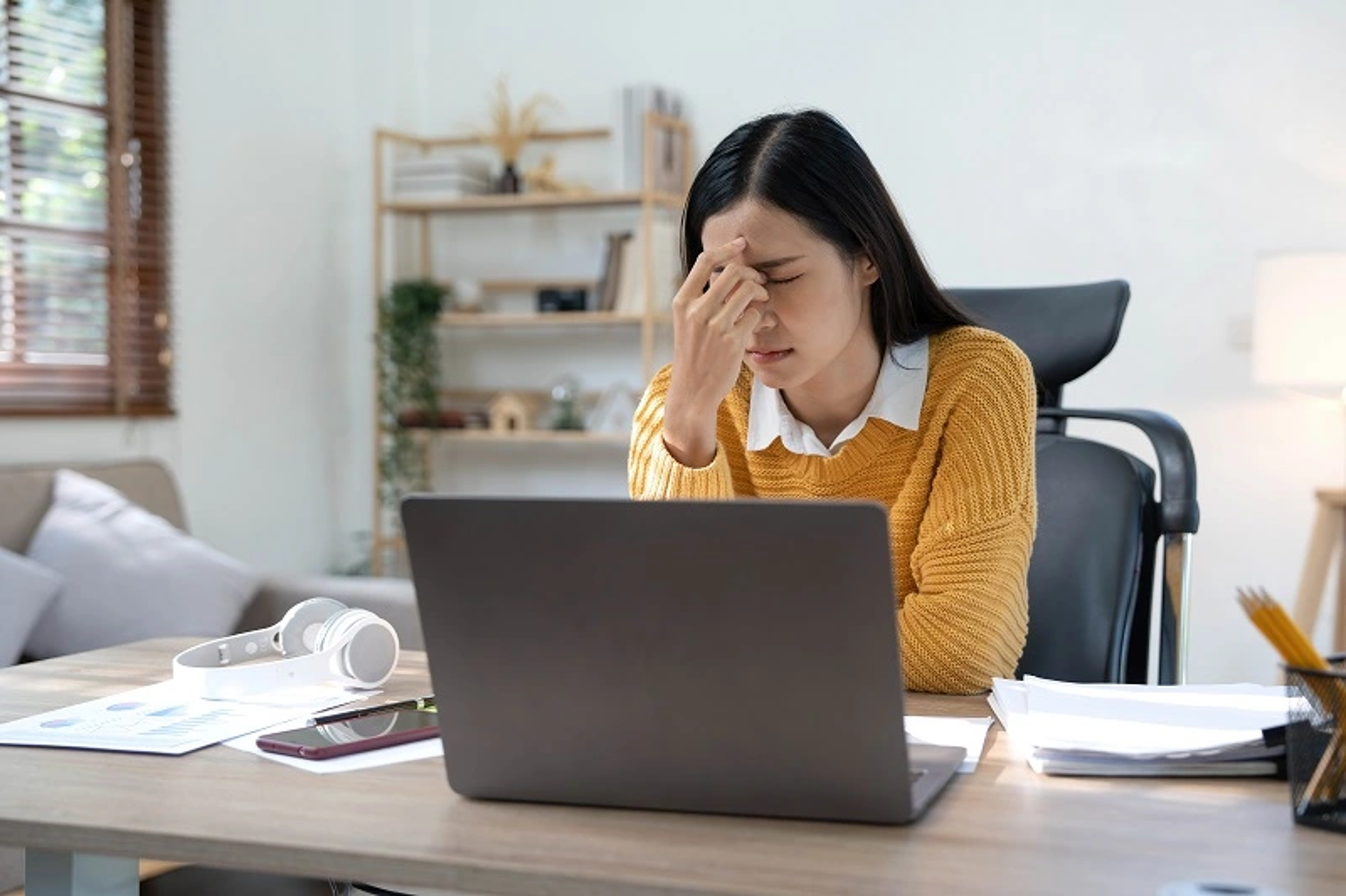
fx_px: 1794
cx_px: 673
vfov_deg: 28.1
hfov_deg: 41.1
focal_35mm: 48
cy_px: 448
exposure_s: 1/80
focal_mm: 48
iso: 200
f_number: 2.8
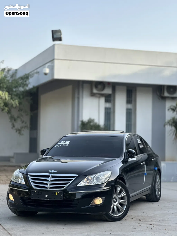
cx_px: 88
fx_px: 525
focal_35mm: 77
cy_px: 118
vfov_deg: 25.3
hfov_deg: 19.1
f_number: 2.8
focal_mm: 9
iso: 40
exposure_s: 1/123
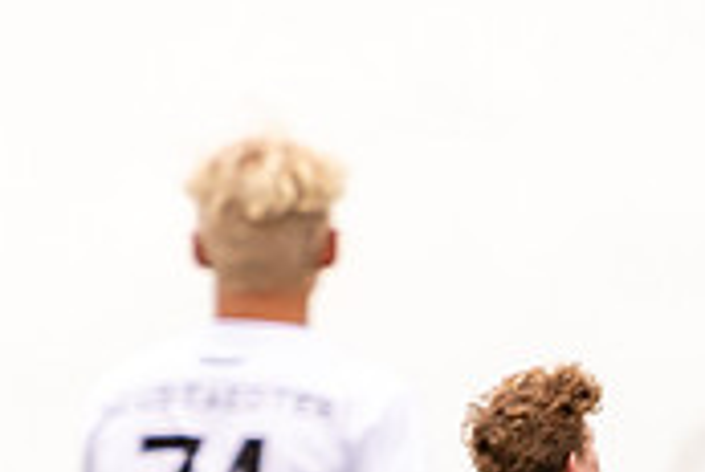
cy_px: 568
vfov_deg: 0.5
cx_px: 1194
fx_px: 56555
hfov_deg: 0.7
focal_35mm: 2883
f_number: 4
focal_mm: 400
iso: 100
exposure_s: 1/200
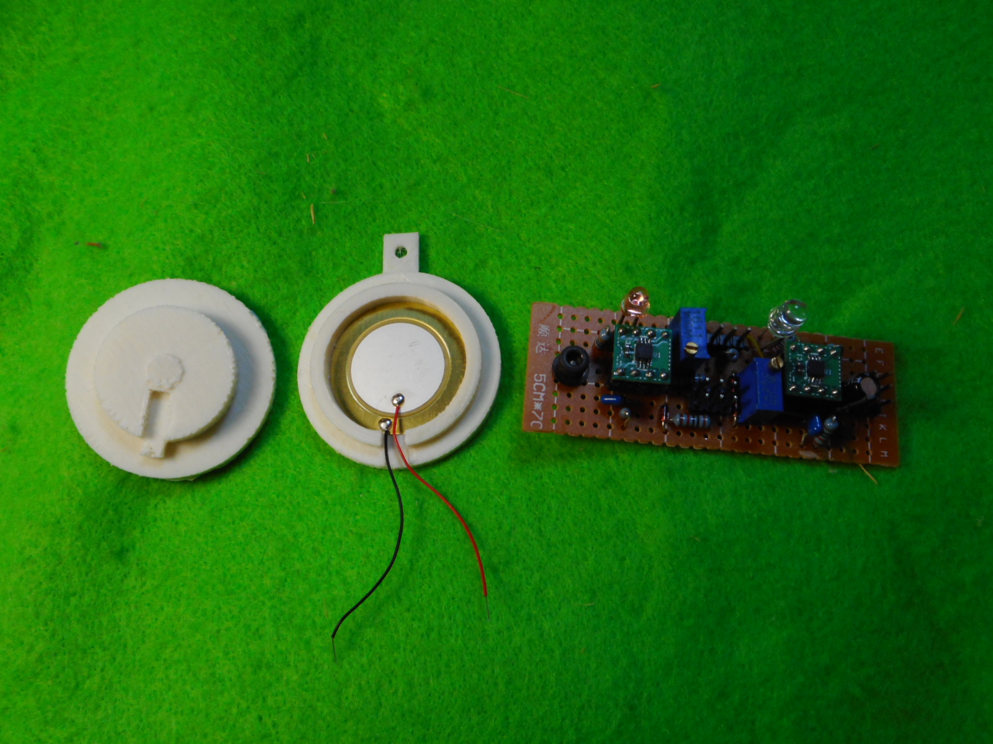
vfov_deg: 41.8
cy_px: 372
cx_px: 496
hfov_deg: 54.0
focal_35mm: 34
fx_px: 975
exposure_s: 1/30
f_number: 4.2
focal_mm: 6
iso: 160
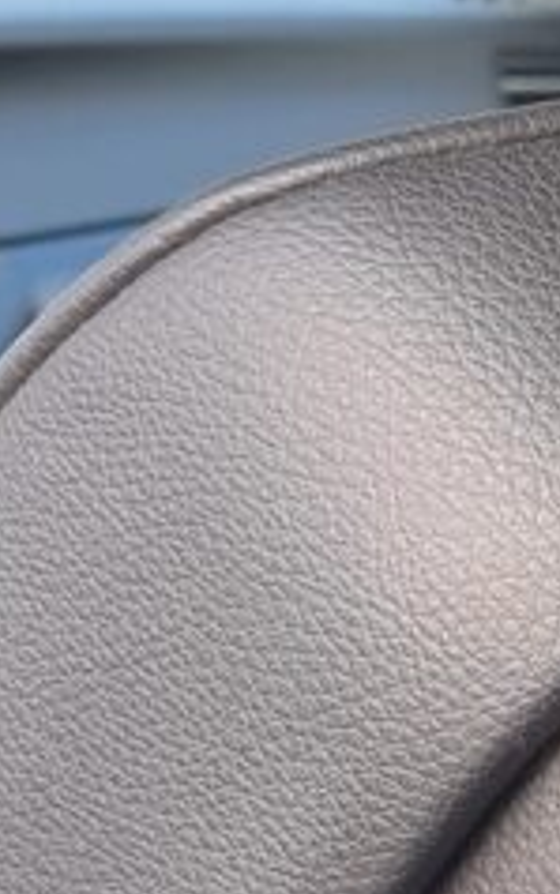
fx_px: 4171
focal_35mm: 171
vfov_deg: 12.1
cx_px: 1188
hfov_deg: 7.3
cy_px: 890
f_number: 1.8
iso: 50
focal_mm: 6.7
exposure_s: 1/100
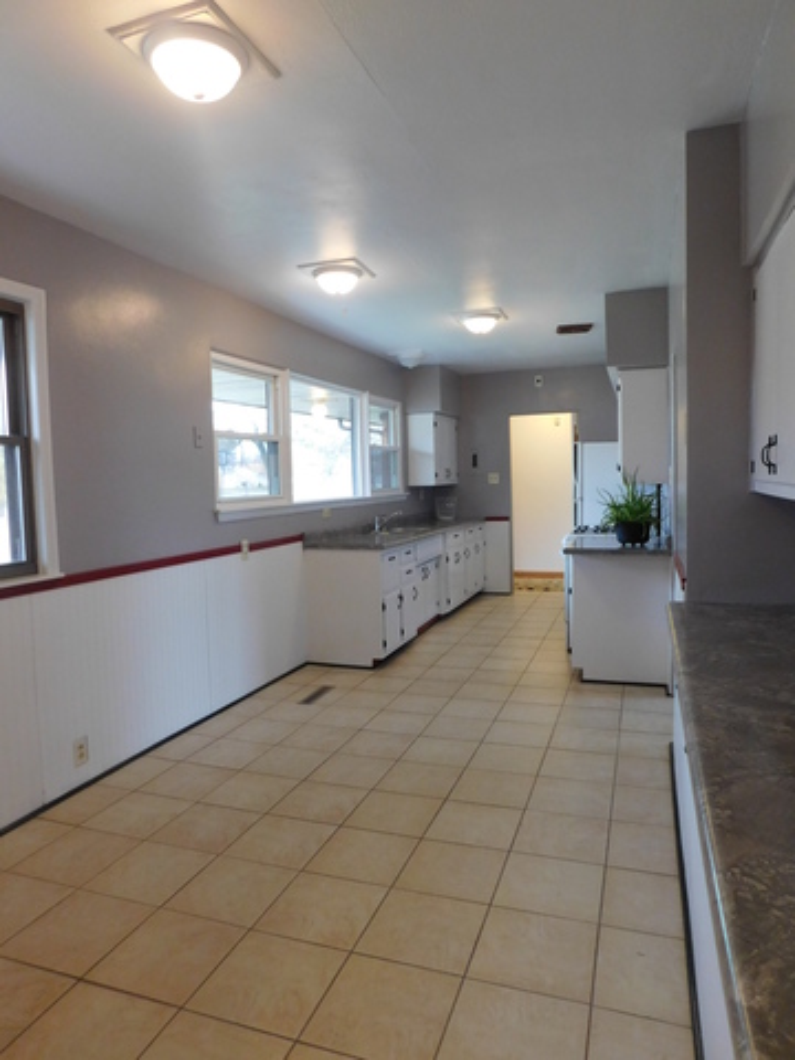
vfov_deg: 73.9
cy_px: 530
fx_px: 704
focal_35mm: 23
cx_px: 398
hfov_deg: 58.9
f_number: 3
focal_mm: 4
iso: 250
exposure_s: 1/30
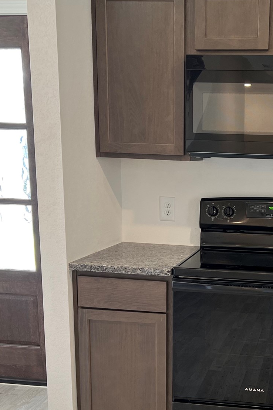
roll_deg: -1.7
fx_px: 569
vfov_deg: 39.1
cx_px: 247
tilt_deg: -15.1
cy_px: 278
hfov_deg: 26.1
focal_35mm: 50
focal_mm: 5.7
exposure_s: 1/120
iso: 100
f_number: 1.5
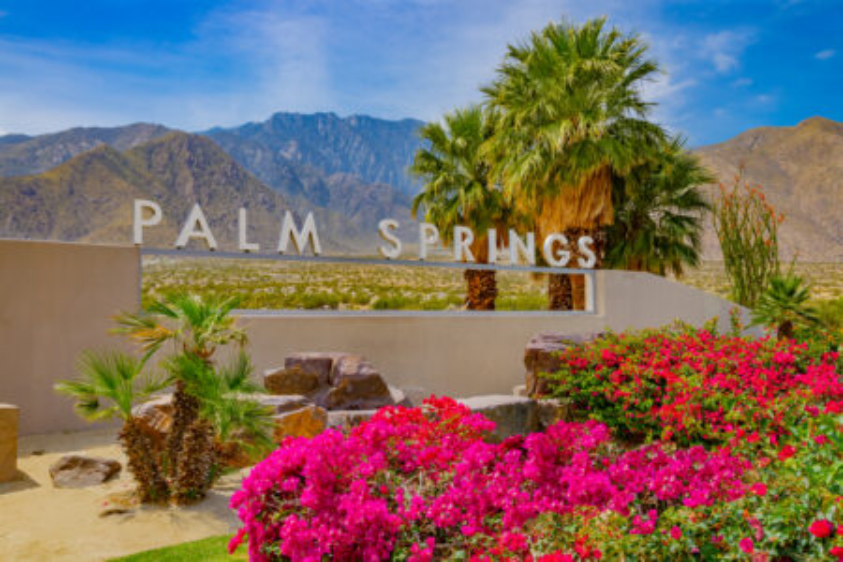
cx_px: 422
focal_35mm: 35
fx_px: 820
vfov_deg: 37.9
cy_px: 281
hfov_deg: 54.4
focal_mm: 35
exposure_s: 1/50
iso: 100
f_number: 16
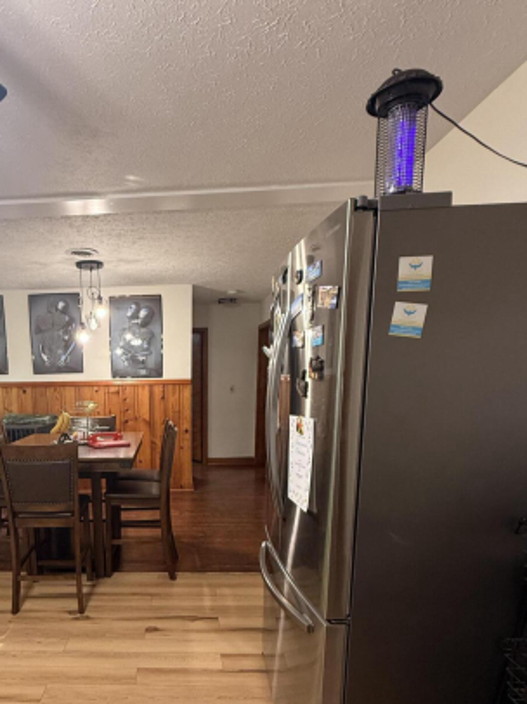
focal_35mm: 23
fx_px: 467
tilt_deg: -12.1
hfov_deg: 56.7
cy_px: 474
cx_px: 149
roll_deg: +0.8
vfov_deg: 71.6
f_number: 2.2
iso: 250
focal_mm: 2.22
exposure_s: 1/60
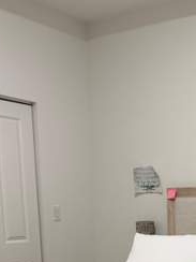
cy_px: 292
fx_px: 476
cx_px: 187
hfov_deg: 22.5
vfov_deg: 27.9
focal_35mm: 63
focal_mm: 6.76
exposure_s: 1/60
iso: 200
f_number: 1.78
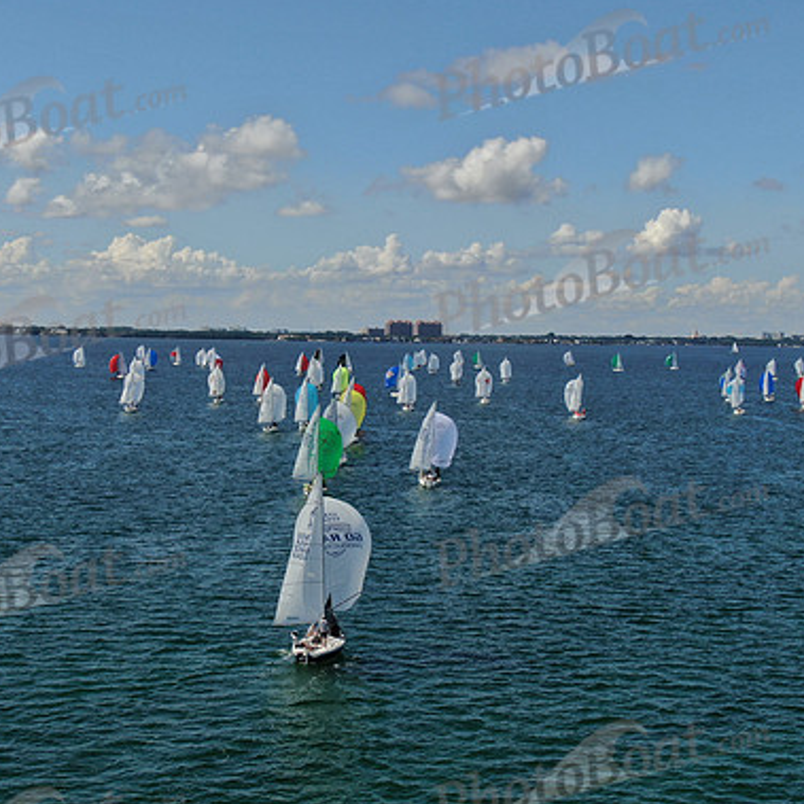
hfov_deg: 26.4
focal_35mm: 65
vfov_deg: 26.5
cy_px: 436
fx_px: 1708
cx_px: 312
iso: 100
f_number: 3.8
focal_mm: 8.6
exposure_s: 1/1250
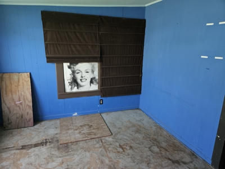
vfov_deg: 58.9
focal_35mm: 23
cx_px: 112
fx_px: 149
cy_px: 84
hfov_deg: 73.9
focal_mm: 5.4
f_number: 1.8
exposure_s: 1/180
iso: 160
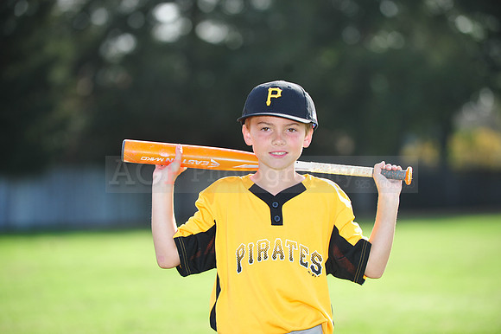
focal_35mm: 185
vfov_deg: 7.4
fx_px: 2573
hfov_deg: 11.1
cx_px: 250
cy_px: 167
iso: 400
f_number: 4.5
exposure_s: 1/1000
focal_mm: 185
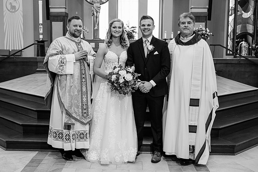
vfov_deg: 30.7
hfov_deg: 44.8
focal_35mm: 44
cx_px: 115
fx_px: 313
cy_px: 84
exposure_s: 1/200
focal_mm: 39
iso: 1600
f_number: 5
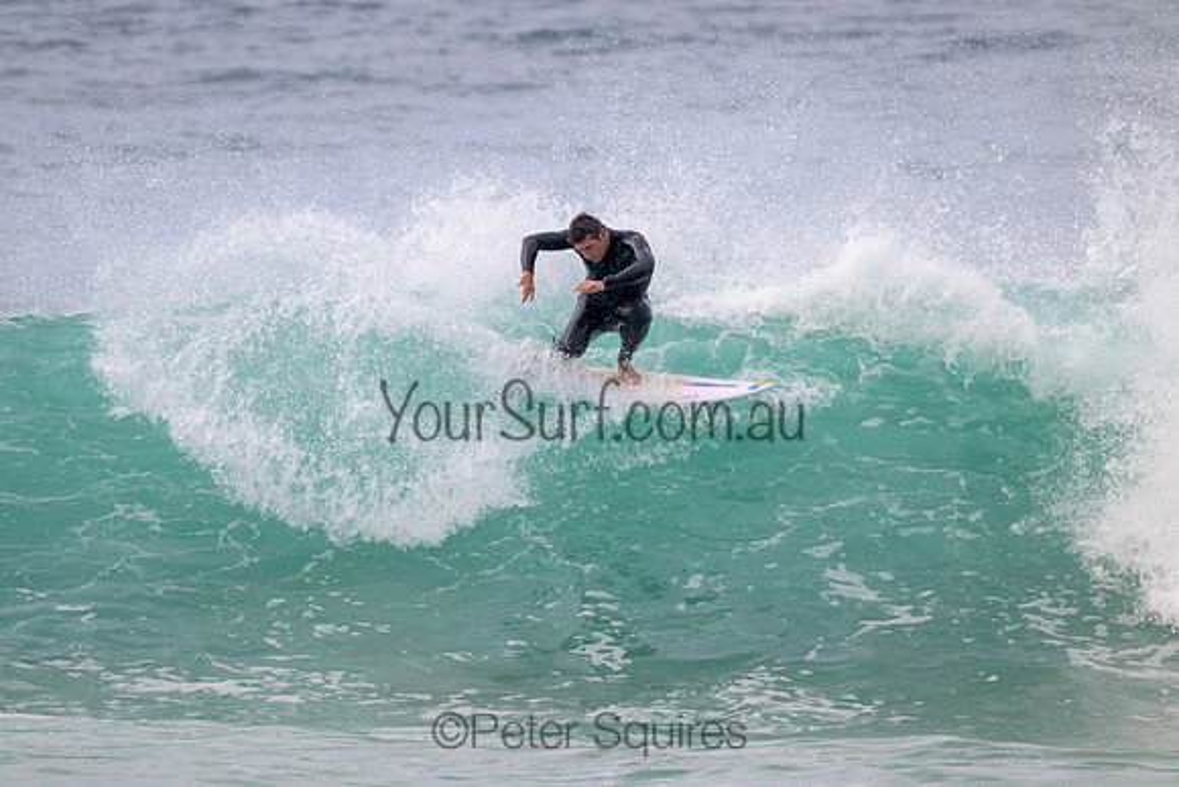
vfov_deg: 1.7
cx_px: 590
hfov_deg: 2.6
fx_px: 26205
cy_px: 394
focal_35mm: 800
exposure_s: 1/2000
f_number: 11
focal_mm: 800
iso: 1100
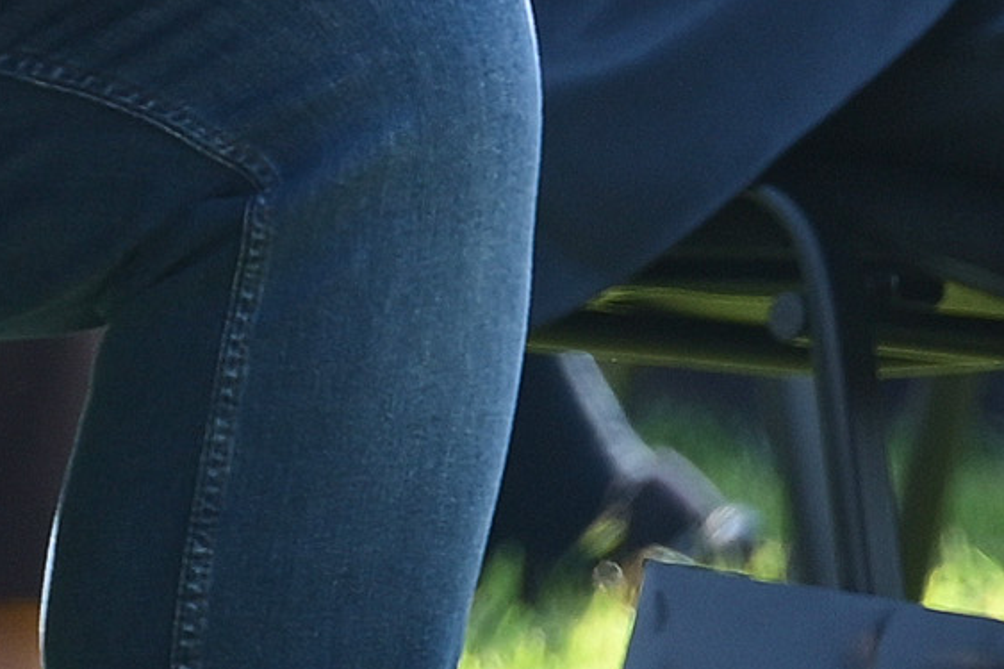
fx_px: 56483
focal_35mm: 2026
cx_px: -920
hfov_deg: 1.0
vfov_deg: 0.7
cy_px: -465
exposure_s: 1/800
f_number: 2.8
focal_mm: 190
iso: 160
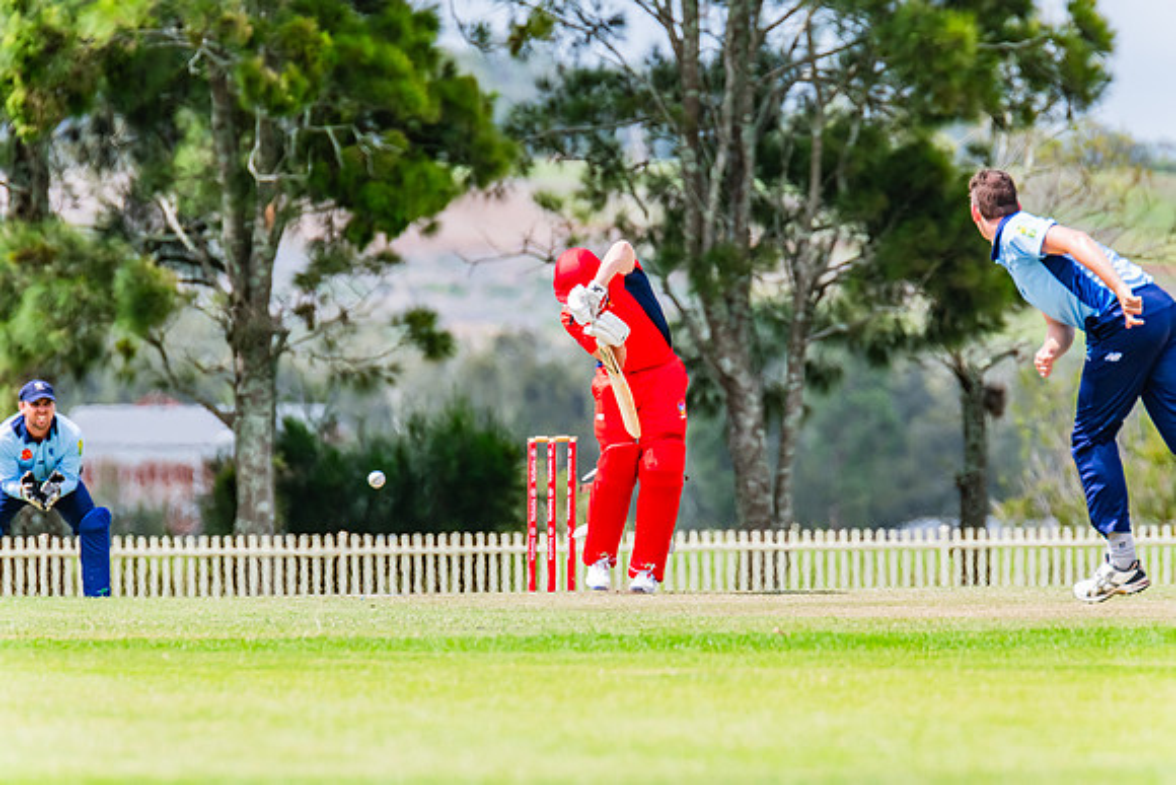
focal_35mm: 603
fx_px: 19706
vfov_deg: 2.3
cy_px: 392
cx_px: 588
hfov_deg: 3.4
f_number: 10
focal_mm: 600
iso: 800
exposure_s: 1/1250
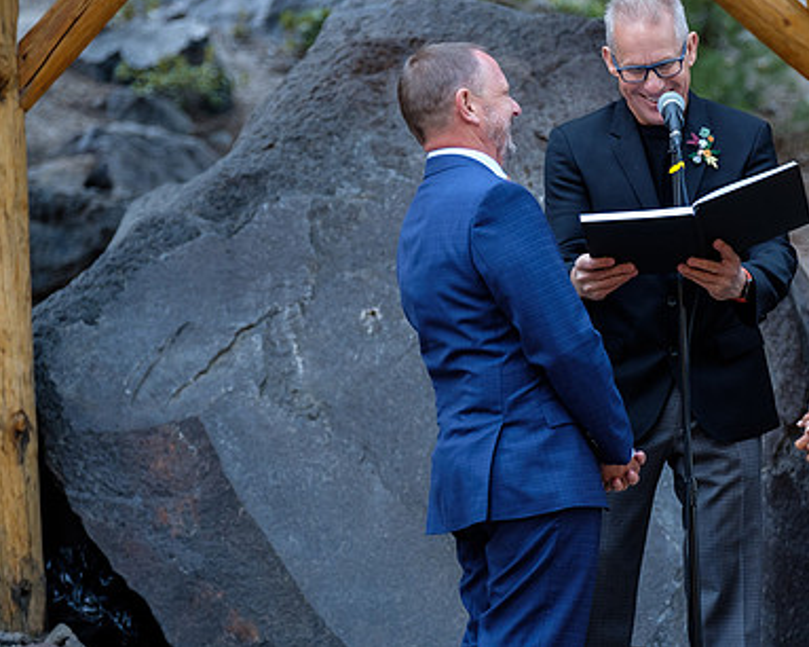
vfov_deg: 7.6
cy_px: 240
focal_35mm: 202
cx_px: 594
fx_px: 4834
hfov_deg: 9.6
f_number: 2.8
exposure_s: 1/60
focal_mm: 94.5
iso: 640
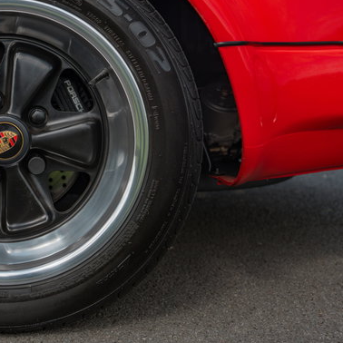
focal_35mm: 57
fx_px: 639
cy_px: 120
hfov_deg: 28.5
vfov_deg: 29.9
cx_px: 16
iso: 100
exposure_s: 1/640
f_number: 2.8
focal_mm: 33
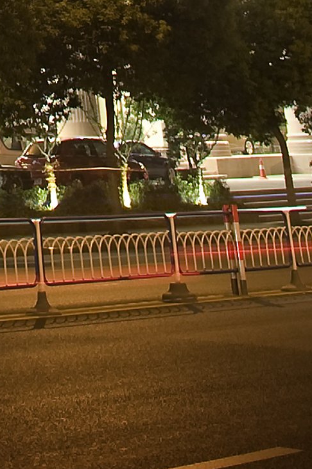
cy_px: -555
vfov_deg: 15.2
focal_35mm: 99
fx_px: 1289
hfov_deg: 12.4
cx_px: -278
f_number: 11
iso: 100
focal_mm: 17
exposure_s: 5
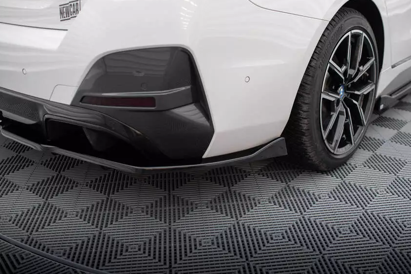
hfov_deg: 46.2
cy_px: 118
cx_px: 238
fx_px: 480
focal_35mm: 42
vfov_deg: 31.9
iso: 500
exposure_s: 1/125
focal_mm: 35
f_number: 2.5
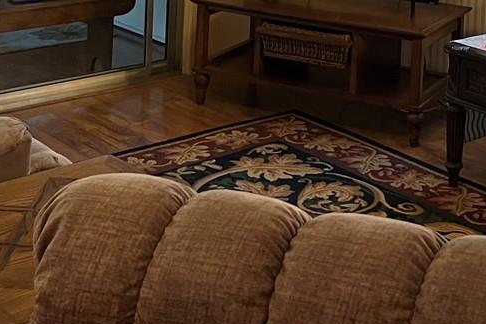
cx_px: 351
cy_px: -216
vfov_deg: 14.0
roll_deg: -1.9
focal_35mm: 89
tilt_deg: -3.0
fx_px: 1201
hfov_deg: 22.7
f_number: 1.6
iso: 100
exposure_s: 1/60
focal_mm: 5.1
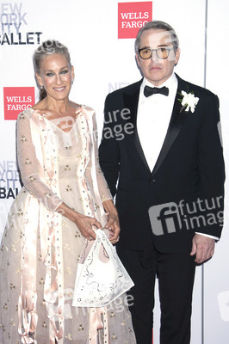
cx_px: 114
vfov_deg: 42.8
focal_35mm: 46
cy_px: 172
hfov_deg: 29.2
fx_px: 440
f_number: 5.6
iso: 640
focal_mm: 46
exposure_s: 1/200
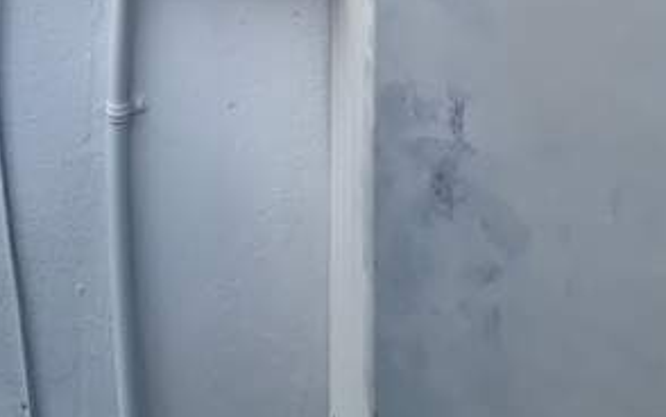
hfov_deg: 60.1
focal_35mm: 30
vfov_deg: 25.4
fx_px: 545
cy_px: -265
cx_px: 181
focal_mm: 1.57
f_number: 1.8
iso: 32
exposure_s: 1/555
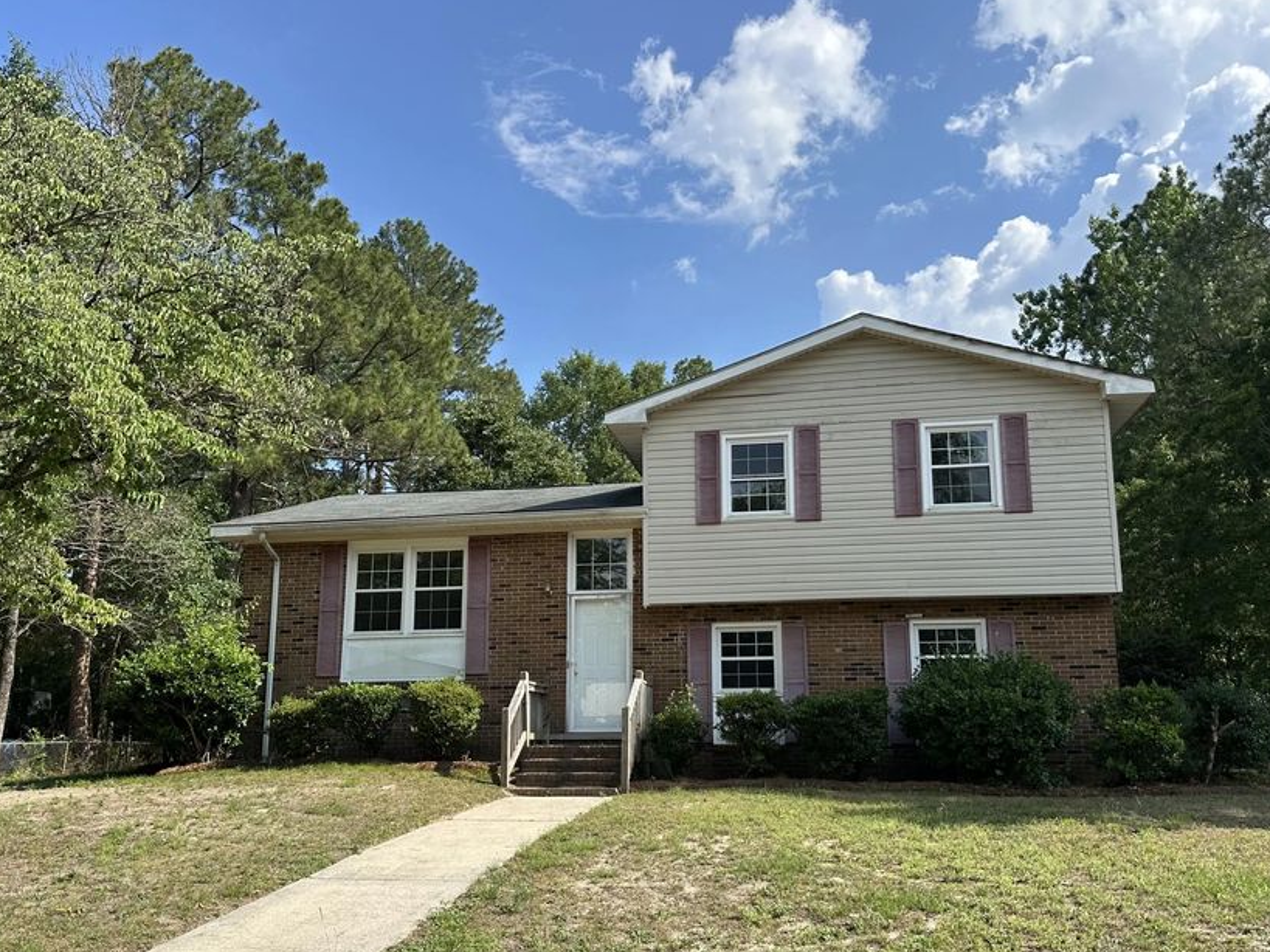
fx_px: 1100
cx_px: 640
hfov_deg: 60.0
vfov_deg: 46.7
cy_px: 540
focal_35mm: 30
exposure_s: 1/3155
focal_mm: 6.86
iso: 80
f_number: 1.78
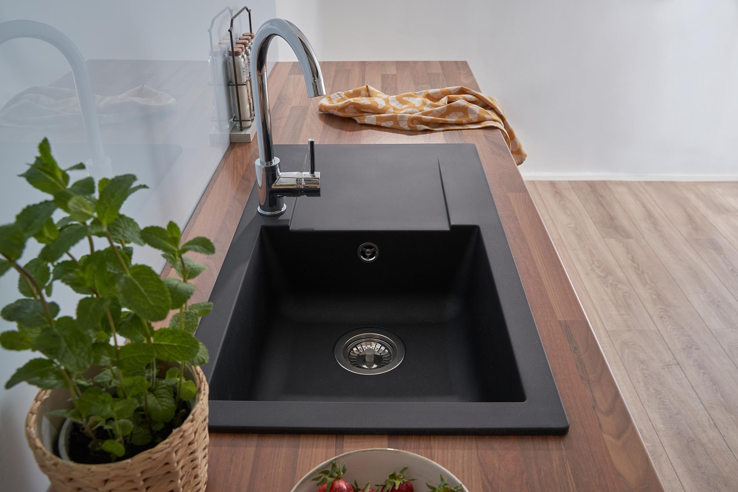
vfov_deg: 43.6
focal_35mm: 30
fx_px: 615
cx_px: 369
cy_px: 246
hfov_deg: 61.9
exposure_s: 1/160
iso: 200
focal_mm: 30
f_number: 9
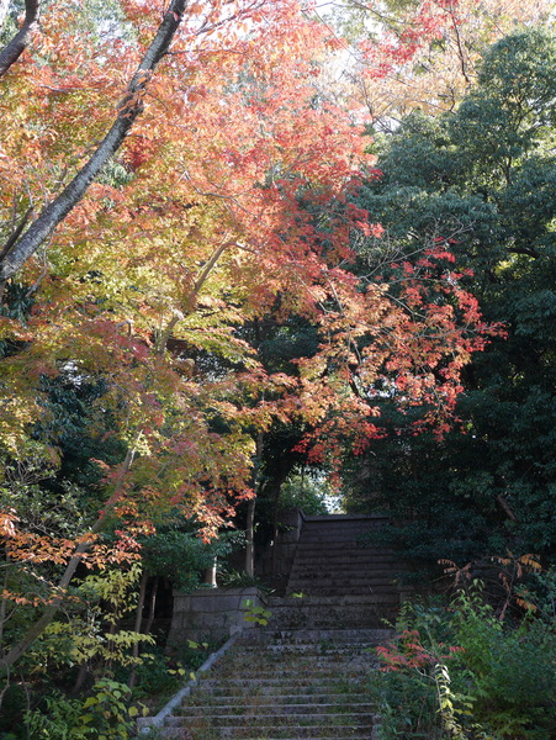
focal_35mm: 56
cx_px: 278
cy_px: 370
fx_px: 1198
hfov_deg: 26.1
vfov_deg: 34.3
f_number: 5.4
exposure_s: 1/60
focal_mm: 28
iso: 200
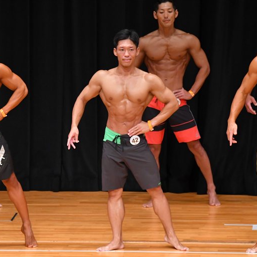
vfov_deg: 4.6
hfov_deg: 4.5
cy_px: 128
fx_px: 3234
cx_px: 68
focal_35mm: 385
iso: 4000
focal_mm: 200
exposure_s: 1/400
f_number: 5.6
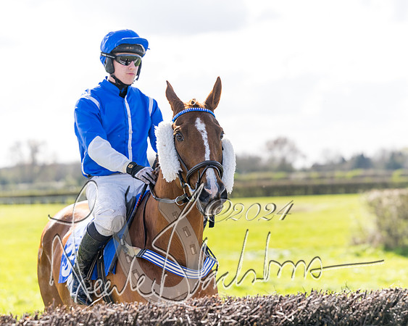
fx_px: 1563
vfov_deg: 11.9
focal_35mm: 130
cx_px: 204
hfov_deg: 14.9
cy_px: 163
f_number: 4
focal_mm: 115
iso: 400
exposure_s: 1/2000
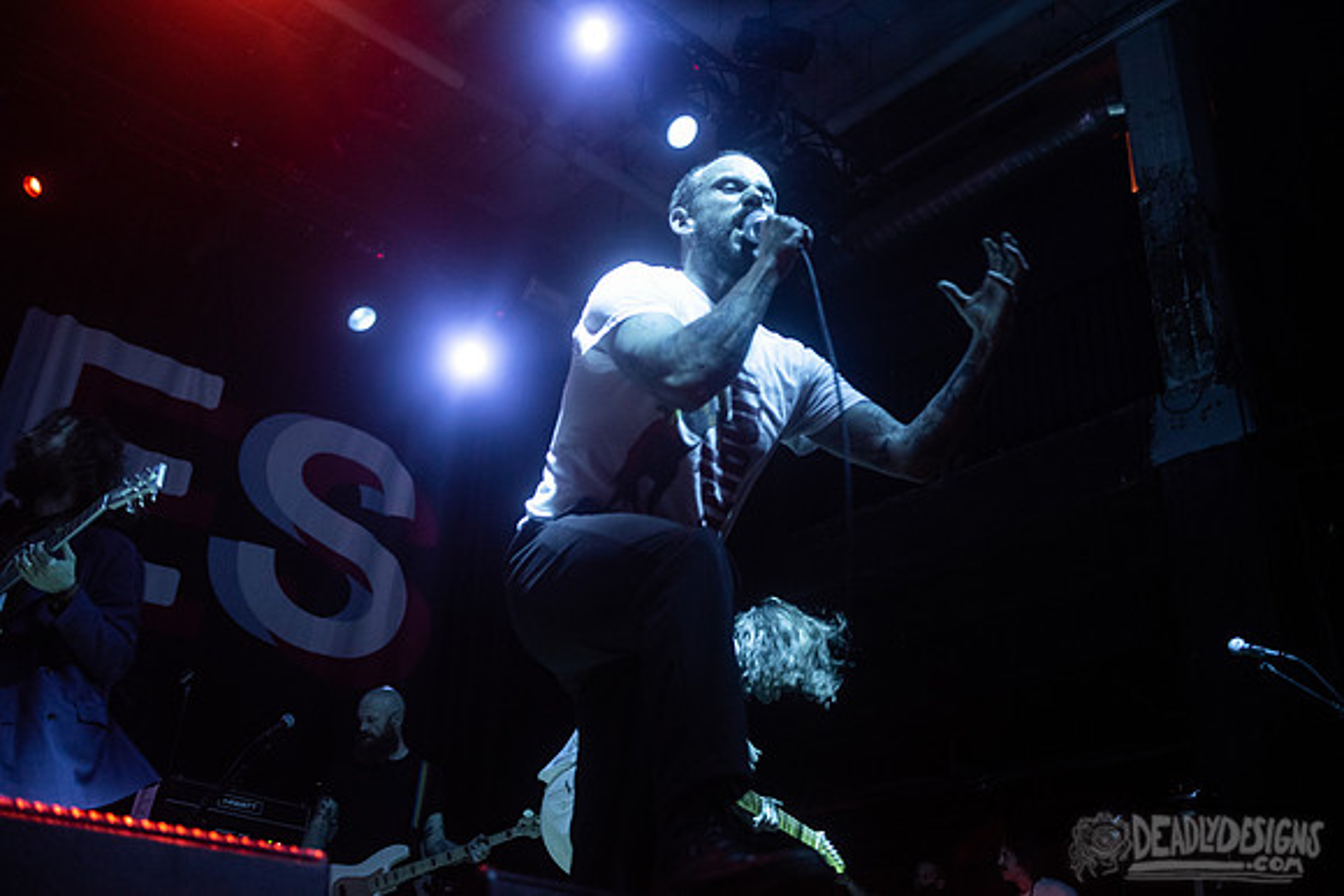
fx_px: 1307
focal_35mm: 35
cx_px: 672
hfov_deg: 54.4
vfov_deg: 37.9
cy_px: 448
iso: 1600
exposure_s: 1/125
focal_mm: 35
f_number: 3.2
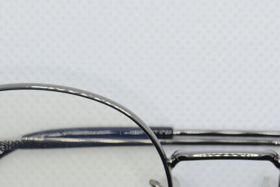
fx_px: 1416
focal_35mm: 182
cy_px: 134
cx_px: 208
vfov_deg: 7.5
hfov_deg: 11.3
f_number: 5.6
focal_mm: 38
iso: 220
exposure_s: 1/125
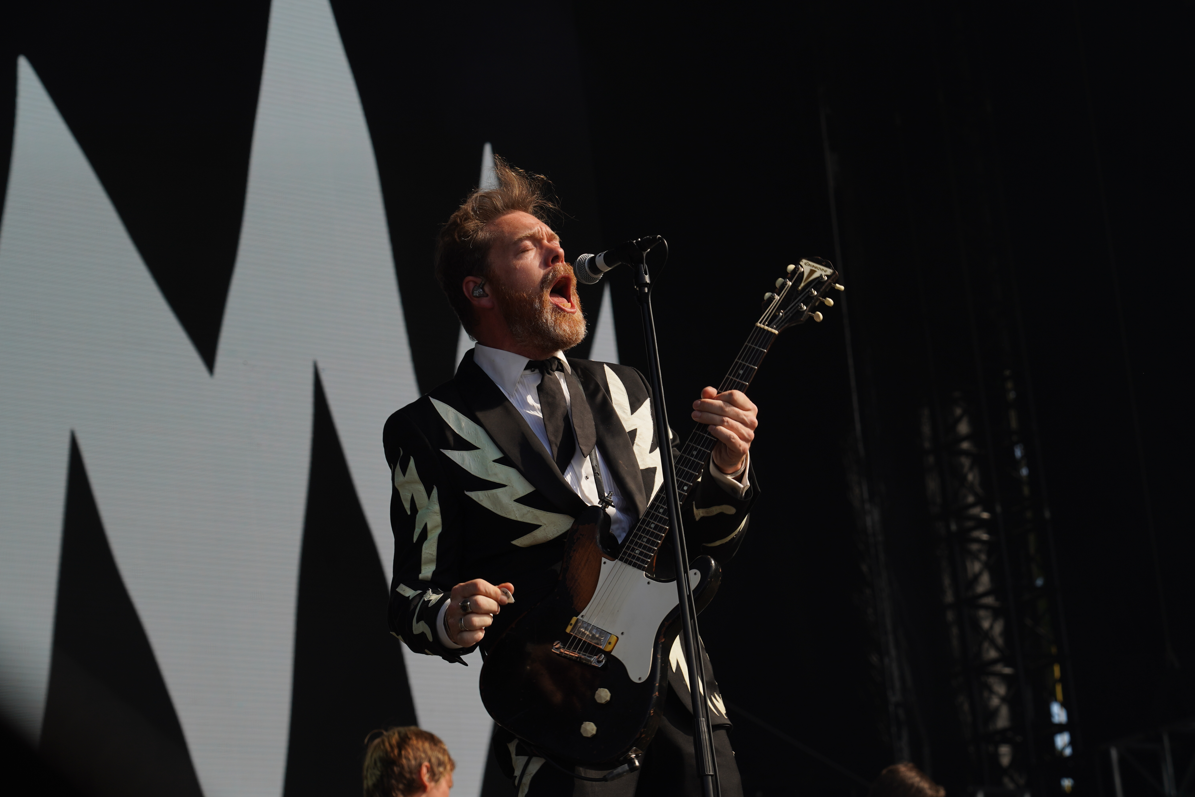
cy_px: 398
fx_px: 3485
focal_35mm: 105
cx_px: 598
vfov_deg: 13.0
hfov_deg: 19.5
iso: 100
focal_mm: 105
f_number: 7.1
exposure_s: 1/400
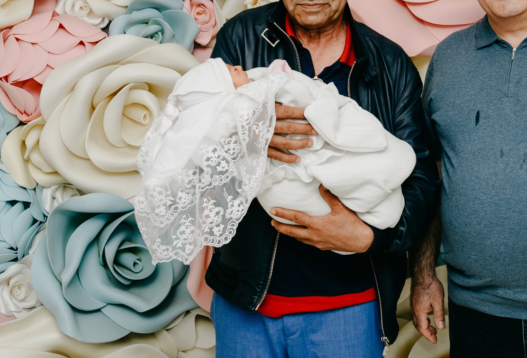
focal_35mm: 71
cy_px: 22
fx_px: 1045
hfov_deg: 26.9
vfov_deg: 19.0
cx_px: 511
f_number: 4.5
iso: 100
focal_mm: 29
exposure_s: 1/160
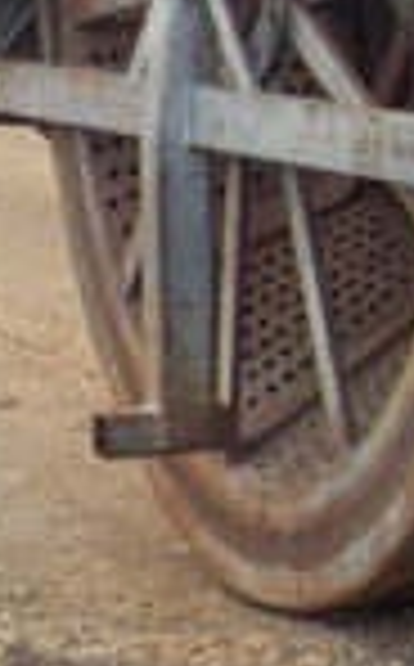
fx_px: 3117
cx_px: 1125
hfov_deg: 7.0
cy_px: 122
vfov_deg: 12.1
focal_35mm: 172
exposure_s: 1/160
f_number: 3.3
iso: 125
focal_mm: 4.1
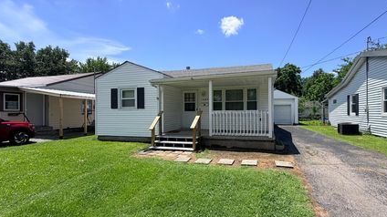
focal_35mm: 18
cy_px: 113
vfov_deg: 60.9
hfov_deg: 92.2
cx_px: 219
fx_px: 185
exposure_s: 1/809
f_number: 2.2
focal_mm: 2.22
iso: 20
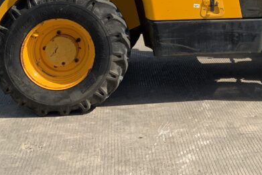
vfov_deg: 16.1
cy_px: -70
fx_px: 575
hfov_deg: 24.4
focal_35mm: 79
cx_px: 268
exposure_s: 1/1377
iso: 16
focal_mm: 3
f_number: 1.8
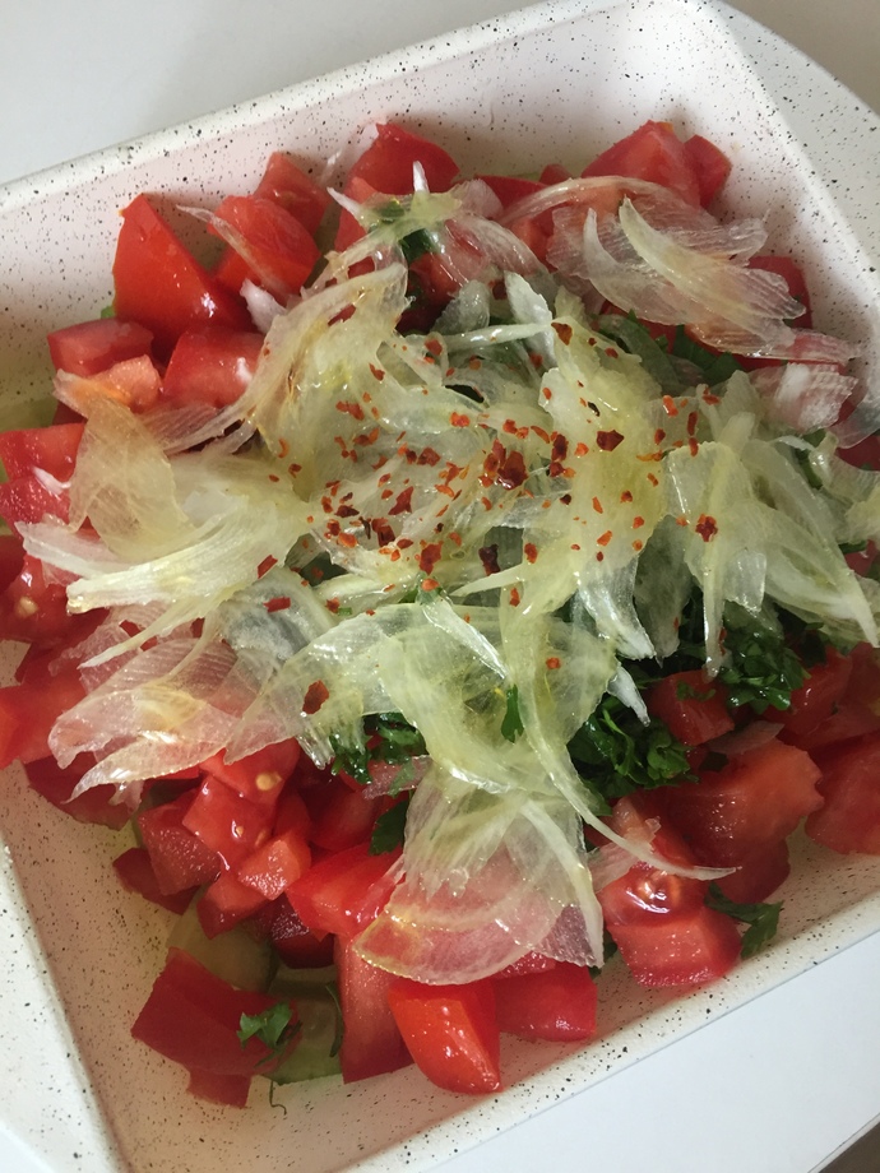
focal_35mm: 29
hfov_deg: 48.2
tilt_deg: -74.3
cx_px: 440
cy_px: 586
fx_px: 983
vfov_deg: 61.7
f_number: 2.2
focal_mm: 4.15
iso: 160
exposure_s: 1/33
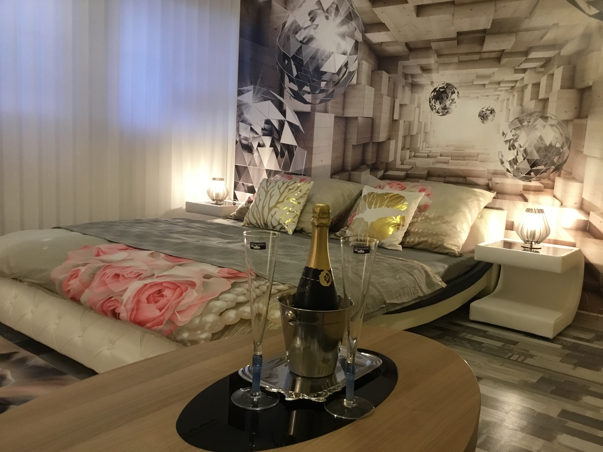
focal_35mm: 31
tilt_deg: -8.1
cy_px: 226
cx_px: 302
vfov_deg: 45.4
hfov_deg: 58.4
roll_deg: -2.7
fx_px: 540
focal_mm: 3.3
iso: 160
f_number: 2.4
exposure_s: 1/33
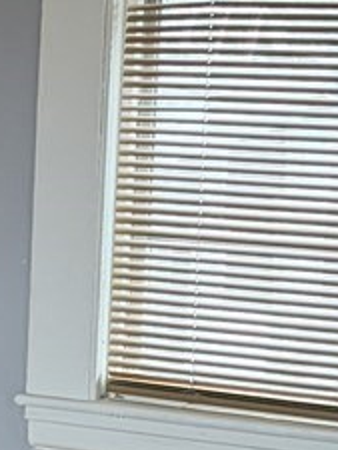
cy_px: 240
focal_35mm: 164
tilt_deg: -6.4
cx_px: -540
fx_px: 2133
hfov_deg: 8.2
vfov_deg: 12.0
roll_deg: -1.6
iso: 200
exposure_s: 1/81
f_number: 1.78
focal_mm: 6.76
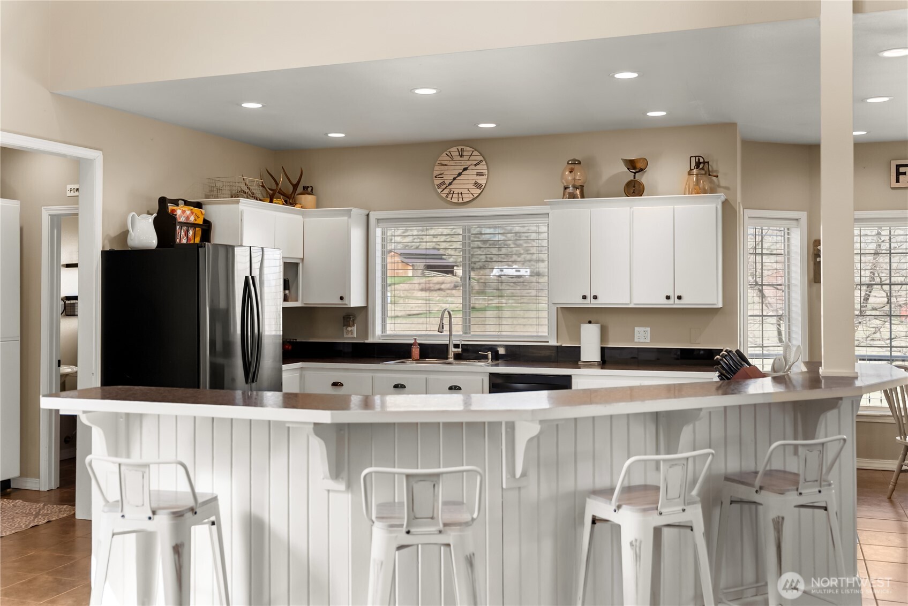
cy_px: 303
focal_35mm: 35
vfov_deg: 37.9
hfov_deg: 54.4
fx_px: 883
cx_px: 454
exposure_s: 1/50
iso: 100
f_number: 2.8
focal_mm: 35
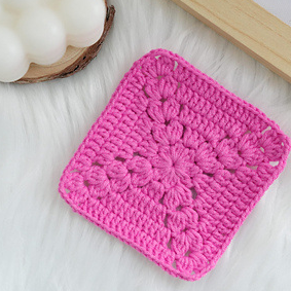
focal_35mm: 105
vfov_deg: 16.6
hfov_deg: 16.6
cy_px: 130
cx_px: 158
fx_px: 999
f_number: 5
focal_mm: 70
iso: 3200
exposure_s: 1/250
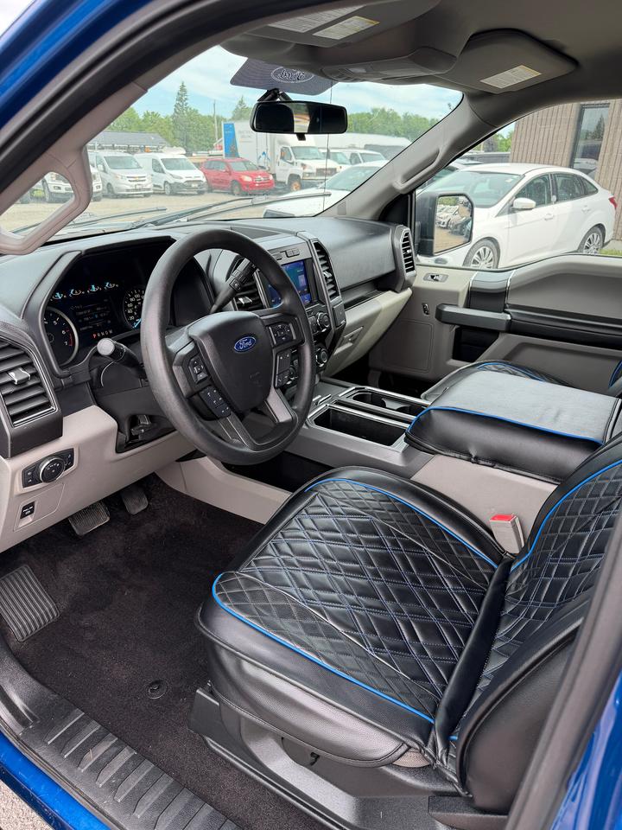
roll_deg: -2.3
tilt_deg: -24.3
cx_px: 311
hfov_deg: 56.8
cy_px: 415
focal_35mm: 24
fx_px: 575
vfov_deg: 71.6
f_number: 1.78
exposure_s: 1/365
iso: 80
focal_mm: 6.76
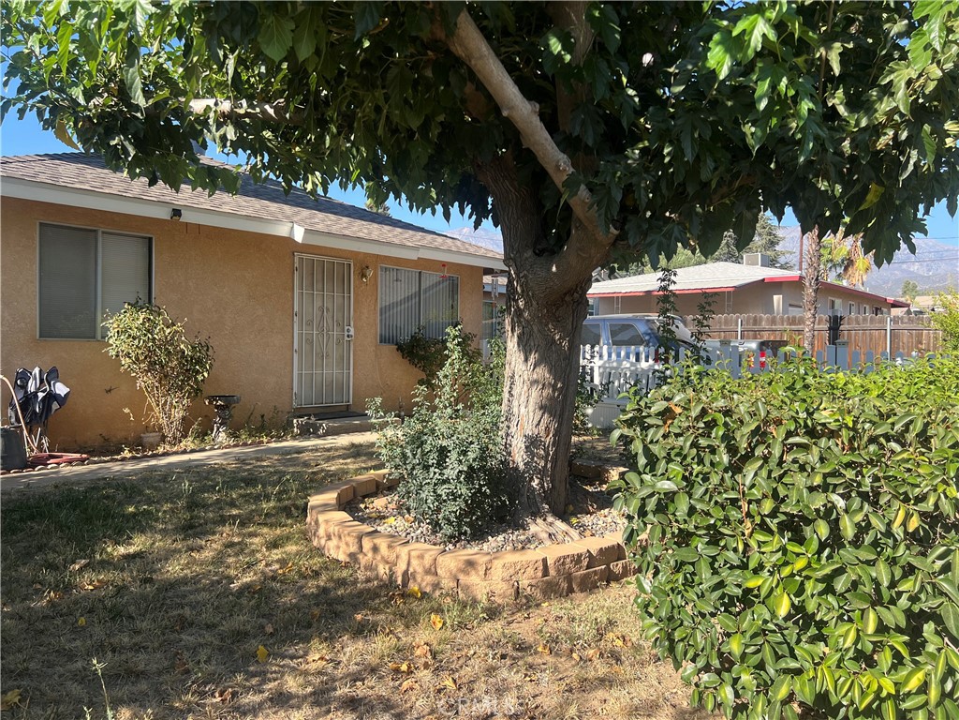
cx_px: 480
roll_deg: -0.9
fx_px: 720
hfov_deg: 67.3
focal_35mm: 26
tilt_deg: -1.0
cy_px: 360
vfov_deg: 53.1
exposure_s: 1/1311
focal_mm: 5.7
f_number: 1.5
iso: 50
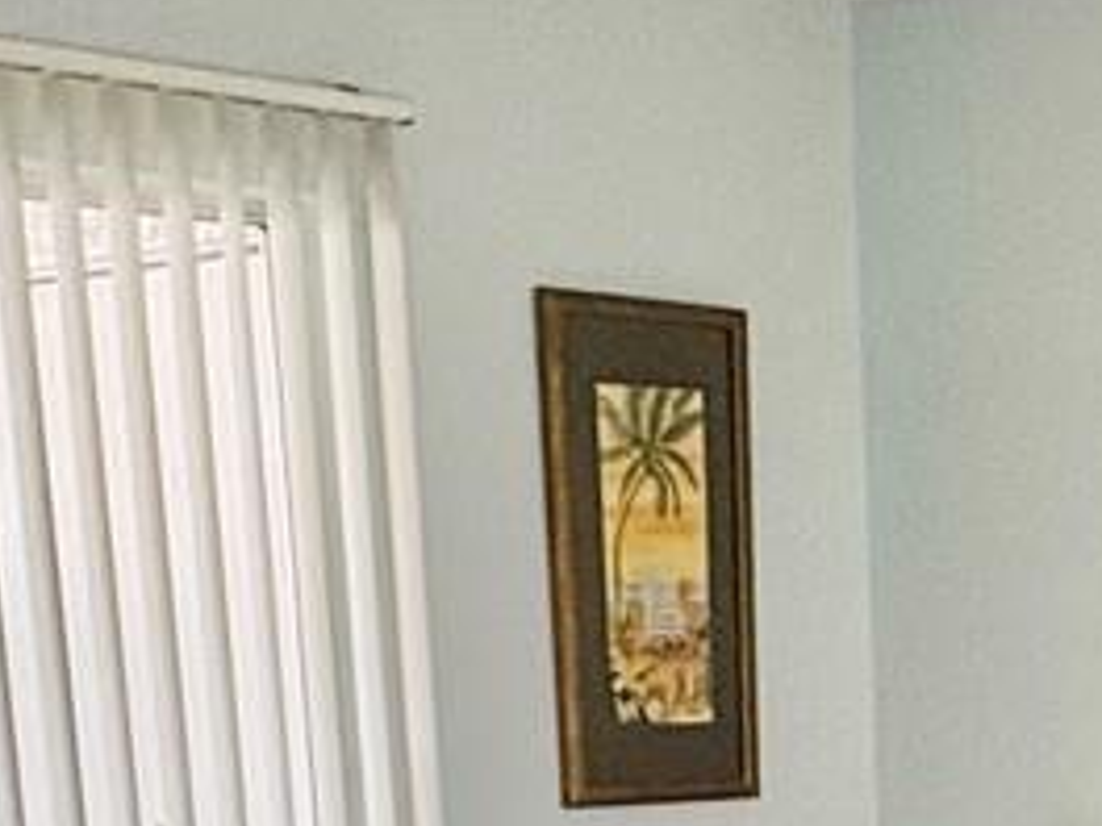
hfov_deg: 21.0
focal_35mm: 85
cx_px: 1428
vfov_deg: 16.1
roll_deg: +0.5
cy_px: 1201
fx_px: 2706
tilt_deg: -13.5
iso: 250
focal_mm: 2.22
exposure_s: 1/60
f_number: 2.2
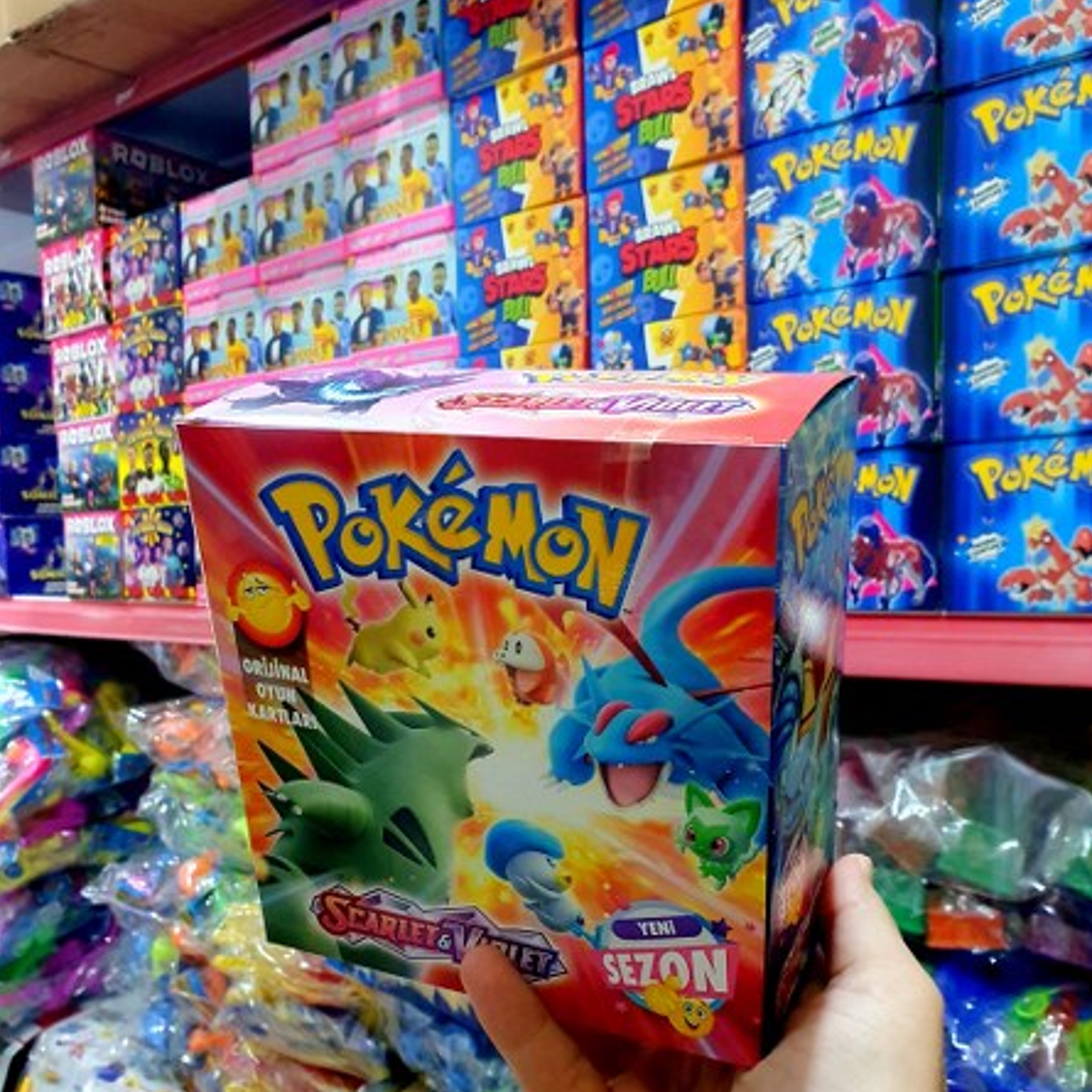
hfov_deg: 52.5
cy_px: 709
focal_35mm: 31
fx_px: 1106
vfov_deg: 51.7
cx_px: 542
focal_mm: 4.32
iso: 800
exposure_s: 1/50
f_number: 2.4
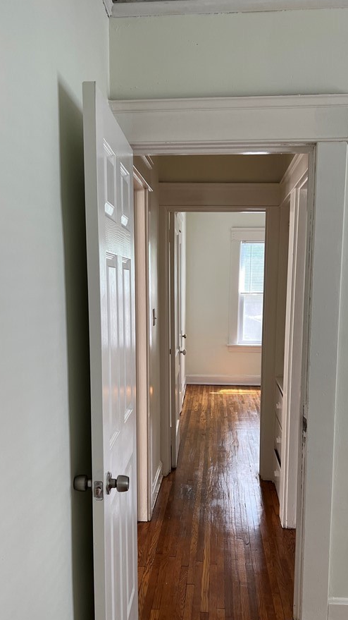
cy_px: 356
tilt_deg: -7.3
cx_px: 181
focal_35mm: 33
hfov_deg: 35.6
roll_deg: -0.2
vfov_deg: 59.2
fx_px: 542
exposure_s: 1/121
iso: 125
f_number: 1.5
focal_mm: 5.7
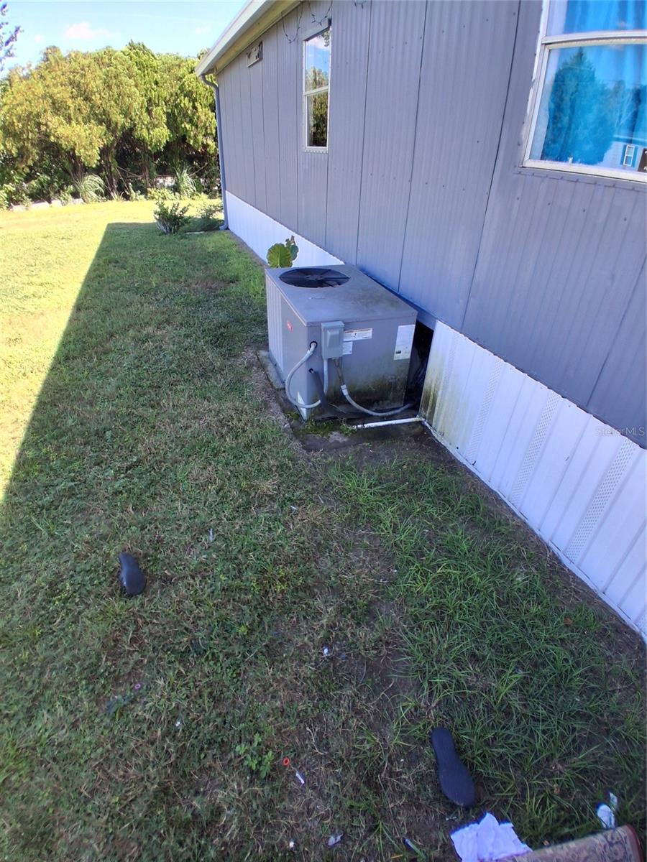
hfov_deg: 74.7
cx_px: 324
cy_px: 431
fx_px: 424
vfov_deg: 91.0
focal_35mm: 17
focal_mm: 1.4
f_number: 2.2
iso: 50
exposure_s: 1/273
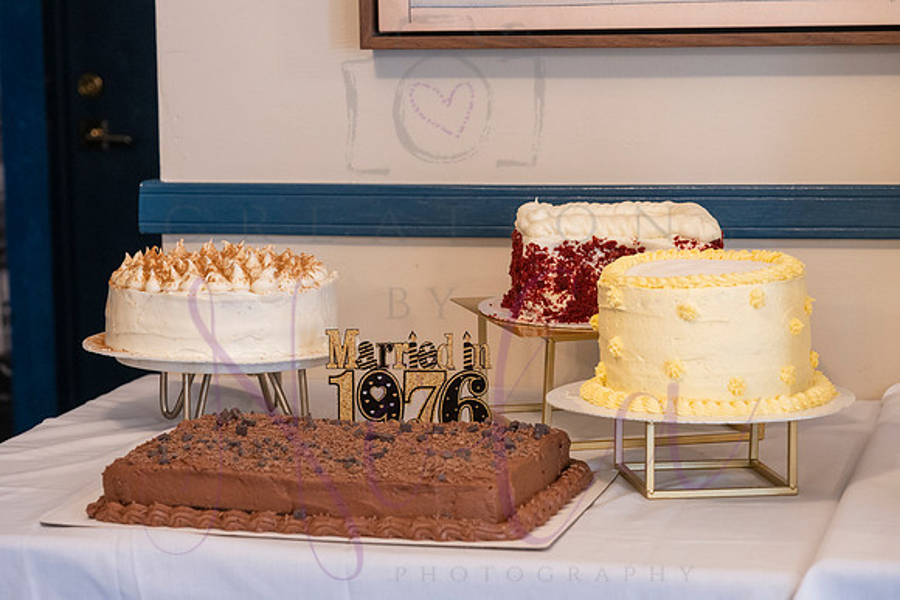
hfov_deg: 19.7
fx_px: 2598
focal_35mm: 104
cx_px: 462
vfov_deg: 13.2
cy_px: 294
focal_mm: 100
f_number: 6.3
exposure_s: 1/40
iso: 1600
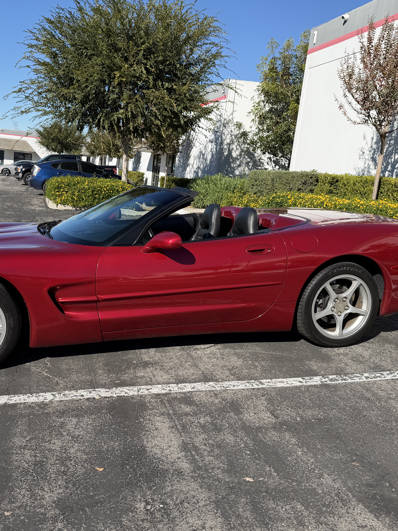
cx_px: 144
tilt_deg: -9.0
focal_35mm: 33
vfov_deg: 55.3
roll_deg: -4.9
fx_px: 506
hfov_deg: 42.5
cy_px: 270
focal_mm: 6.76
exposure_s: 1/3759
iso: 80
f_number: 1.78
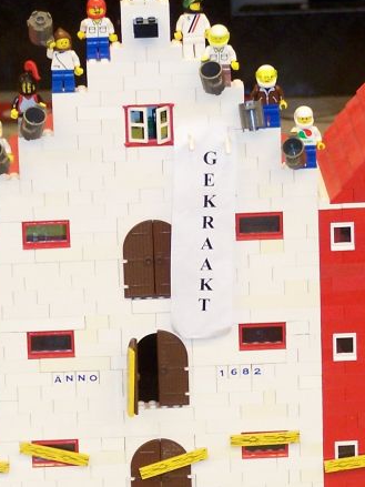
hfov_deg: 6.1
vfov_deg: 8.1
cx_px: 143
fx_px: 3446
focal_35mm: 245
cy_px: 464
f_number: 3.2
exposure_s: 1/8
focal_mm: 17.5
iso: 140
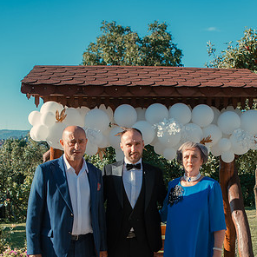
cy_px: 187
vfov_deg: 35.4
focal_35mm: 47
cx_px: 136
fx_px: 395
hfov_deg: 36.0
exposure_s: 1/250
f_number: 4
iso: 100
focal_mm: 24
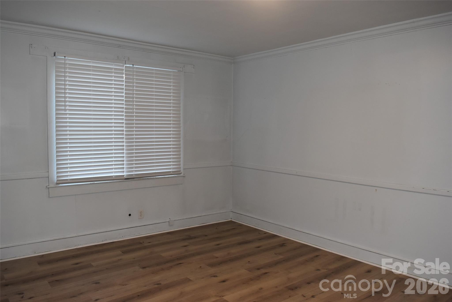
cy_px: 151
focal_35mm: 27
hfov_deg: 67.4
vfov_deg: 48.0
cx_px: 226
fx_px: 339
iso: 800
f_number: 5
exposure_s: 1/100
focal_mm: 18
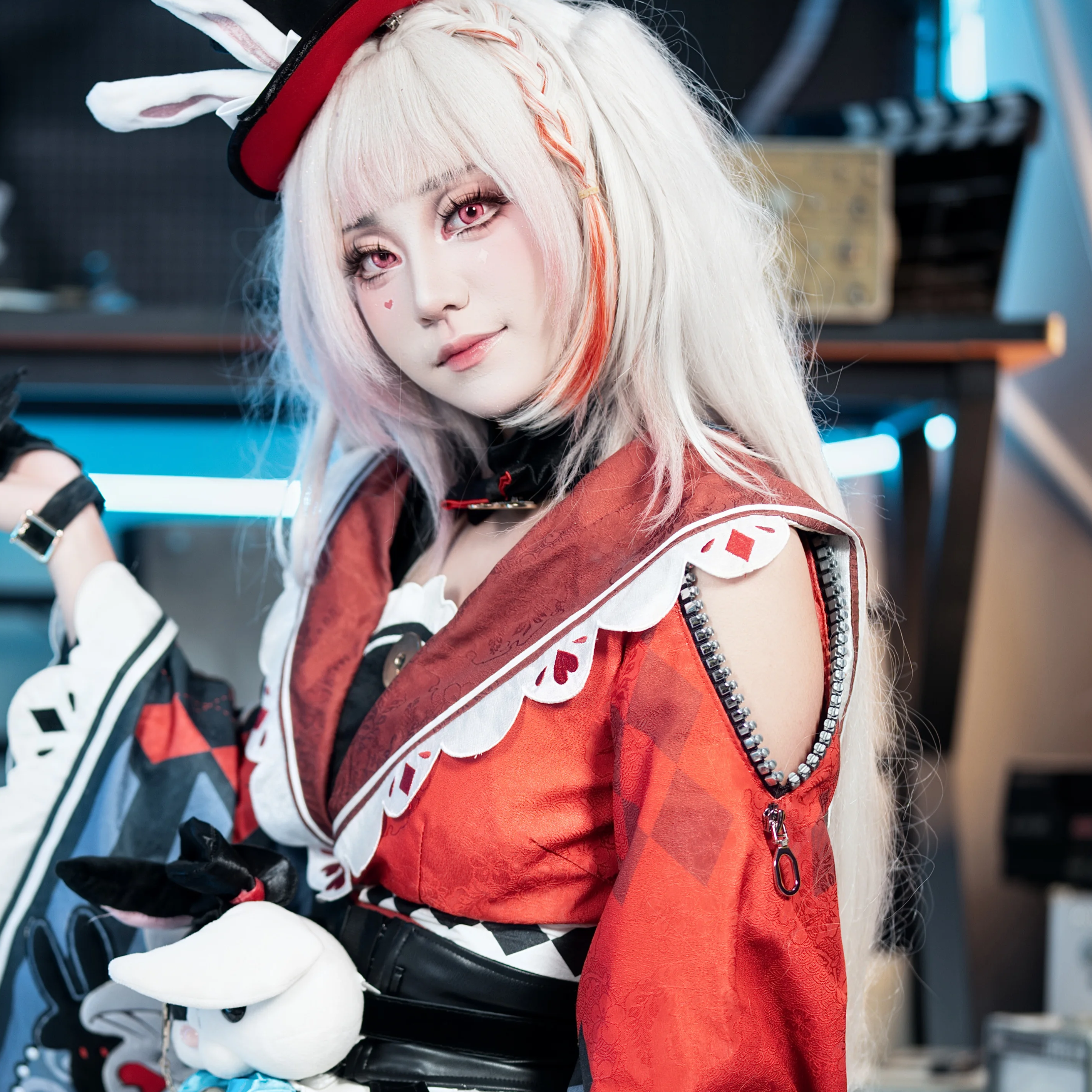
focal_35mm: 105
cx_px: 267
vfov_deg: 16.5
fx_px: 3747
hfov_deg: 16.5
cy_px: 834
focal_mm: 50
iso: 100
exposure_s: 1/100
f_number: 1.4
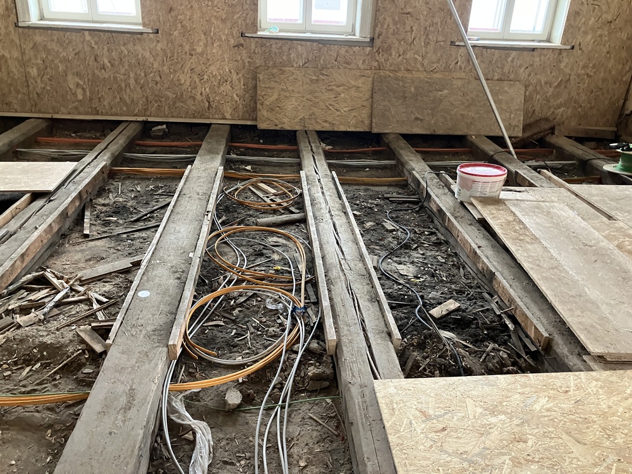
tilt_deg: -25.1
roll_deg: -3.1
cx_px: 316
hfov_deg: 63.4
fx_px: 511
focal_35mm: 28
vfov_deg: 49.7
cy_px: 237
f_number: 1.8
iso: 400
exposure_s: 1/30
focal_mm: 3.99
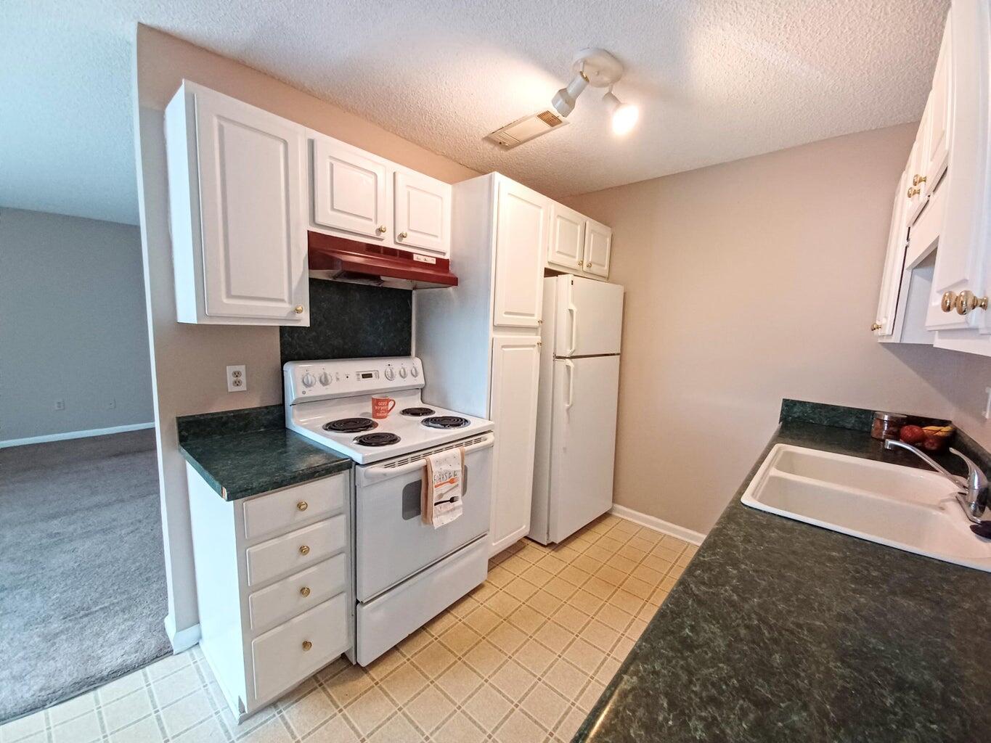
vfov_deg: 89.9
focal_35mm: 13
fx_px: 372
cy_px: 372
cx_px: 496
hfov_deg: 106.2
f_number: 2.2
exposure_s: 1/30
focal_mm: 1.42
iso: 160
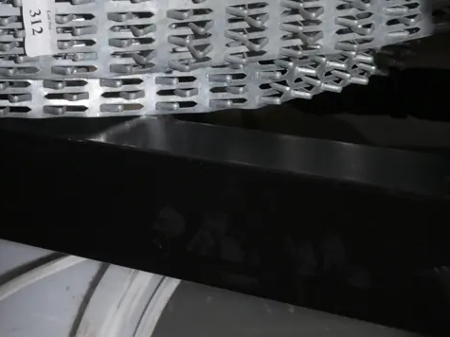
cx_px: -27
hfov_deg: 15.4
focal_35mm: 125
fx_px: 1625
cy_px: 0
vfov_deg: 11.7
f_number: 5.4
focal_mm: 29
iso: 800
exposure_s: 1/60
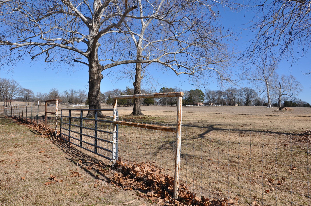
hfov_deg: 67.4
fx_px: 233
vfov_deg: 47.8
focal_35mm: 27
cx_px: 156
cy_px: 103
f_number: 10
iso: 200
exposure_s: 1/400
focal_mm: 18
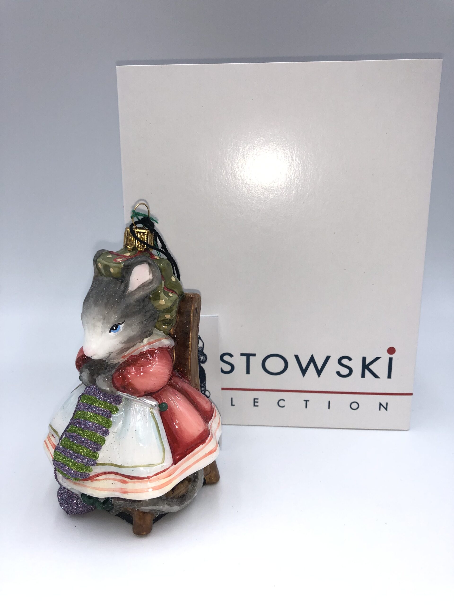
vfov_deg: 63.4
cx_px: 227
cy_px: 302
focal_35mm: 28
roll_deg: +0.0
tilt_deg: -14.7
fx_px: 490
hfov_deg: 49.7
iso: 20
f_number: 1.8
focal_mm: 4
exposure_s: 1/1185
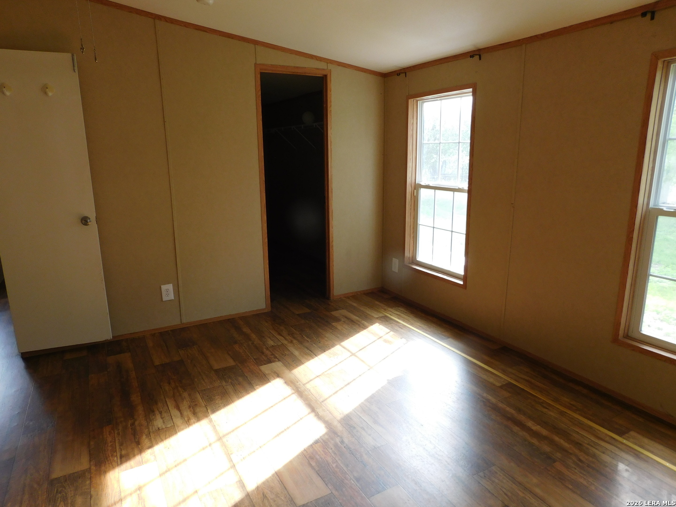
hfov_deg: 73.9
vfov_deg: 58.9
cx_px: 338
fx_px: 449
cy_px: 254
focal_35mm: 23
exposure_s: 1/40
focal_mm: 4
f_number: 3
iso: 125
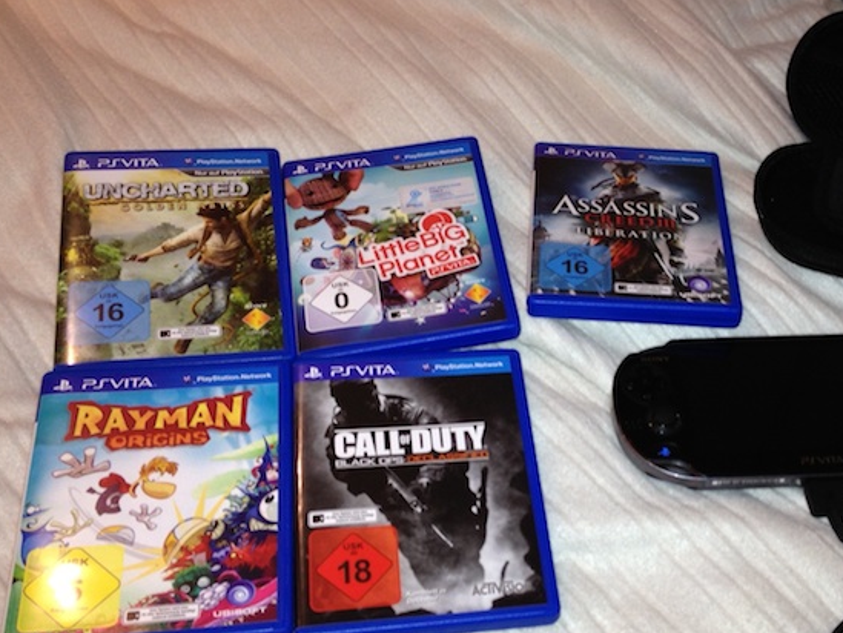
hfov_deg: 37.0
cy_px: 336
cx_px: 571
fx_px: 1242
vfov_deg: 28.6
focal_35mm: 51
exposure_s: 1/20
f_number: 2.4
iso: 64
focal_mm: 4.28
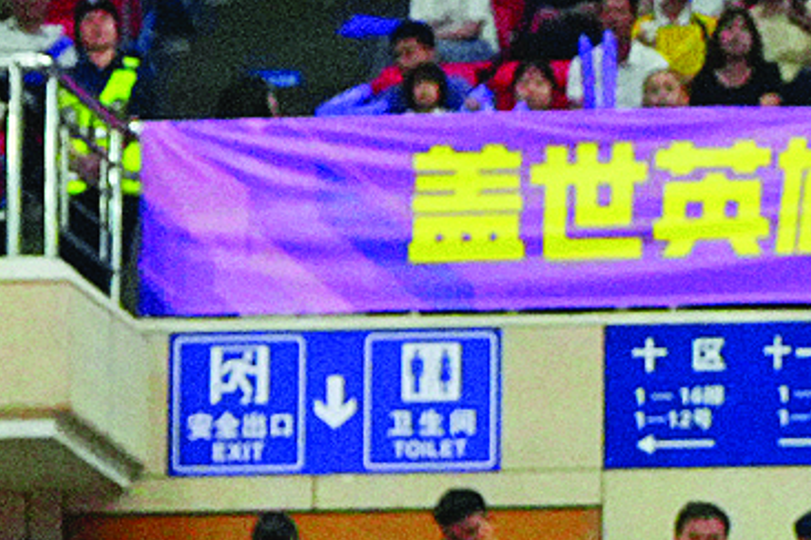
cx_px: 1205
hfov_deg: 5.9
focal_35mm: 347
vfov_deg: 3.9
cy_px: 1434
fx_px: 7817
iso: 2000
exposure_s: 1/500
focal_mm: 56
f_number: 4.5
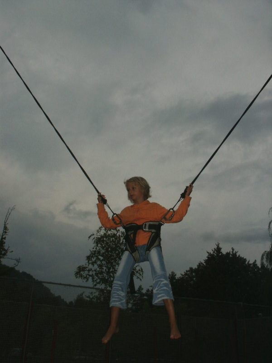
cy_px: 182
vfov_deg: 52.6
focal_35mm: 35
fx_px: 367
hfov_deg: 40.7
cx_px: 136
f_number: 6.7
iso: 160
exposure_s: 1/500
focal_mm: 7.18
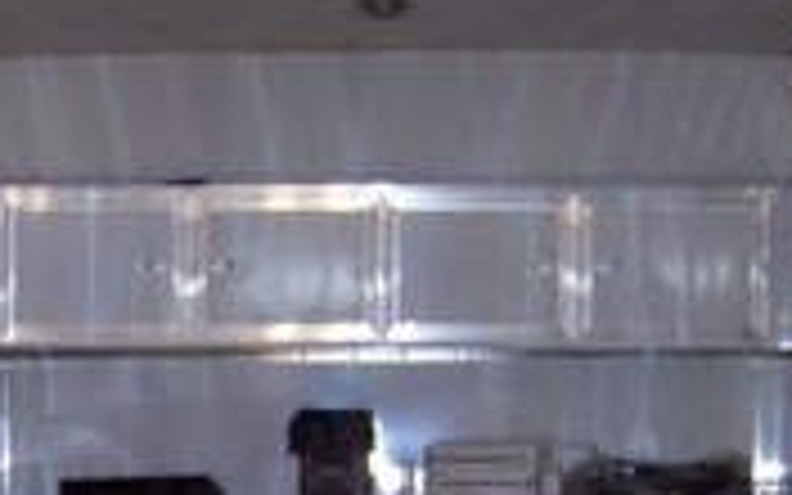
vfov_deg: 8.6
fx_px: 3281
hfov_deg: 13.8
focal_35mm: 152
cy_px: 547
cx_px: 338
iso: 200
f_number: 2.8
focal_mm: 5.85
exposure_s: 1/30
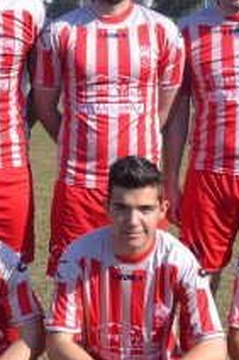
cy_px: 205
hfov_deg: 8.5
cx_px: -32
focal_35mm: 159
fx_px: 1586
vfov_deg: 12.9
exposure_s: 1/1600
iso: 400
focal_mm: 34
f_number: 5.6
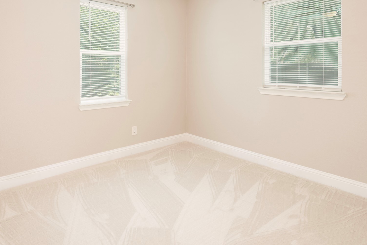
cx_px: 140
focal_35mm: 23
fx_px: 234
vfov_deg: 53.4
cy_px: 71
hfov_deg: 74.9
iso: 100
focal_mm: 16
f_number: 7.1
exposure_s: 1/2
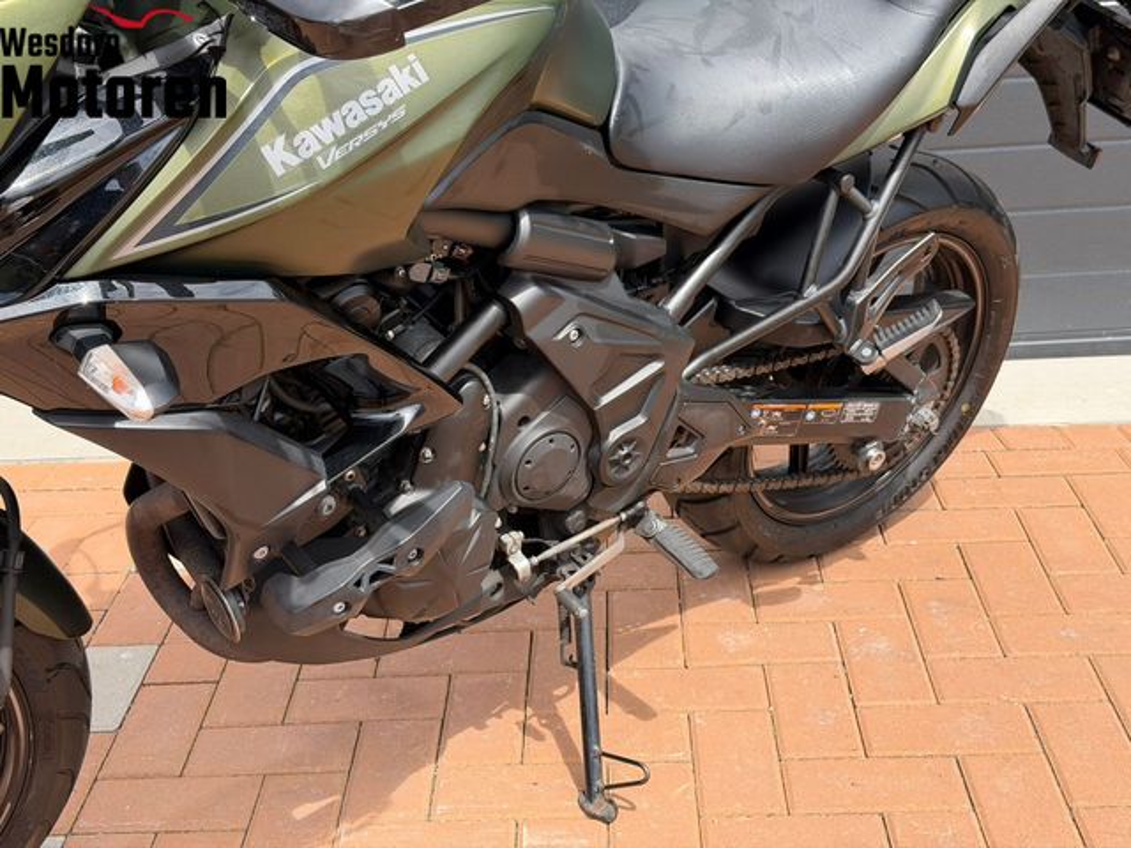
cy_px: 424
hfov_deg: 39.7
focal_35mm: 48
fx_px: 1568
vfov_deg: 30.3
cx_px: 566
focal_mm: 6.76
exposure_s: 1/2088
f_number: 1.78
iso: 100
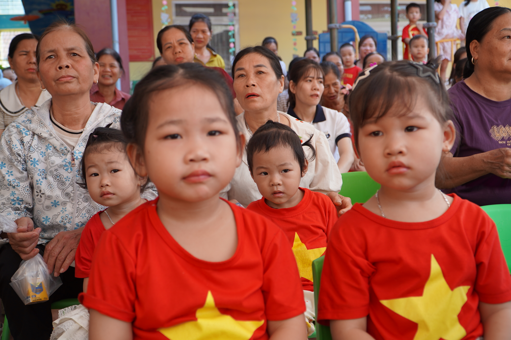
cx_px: 256
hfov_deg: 49.6
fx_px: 554
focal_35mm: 39
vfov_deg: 34.2
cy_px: 170
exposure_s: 1/160
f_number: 4
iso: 200
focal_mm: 26
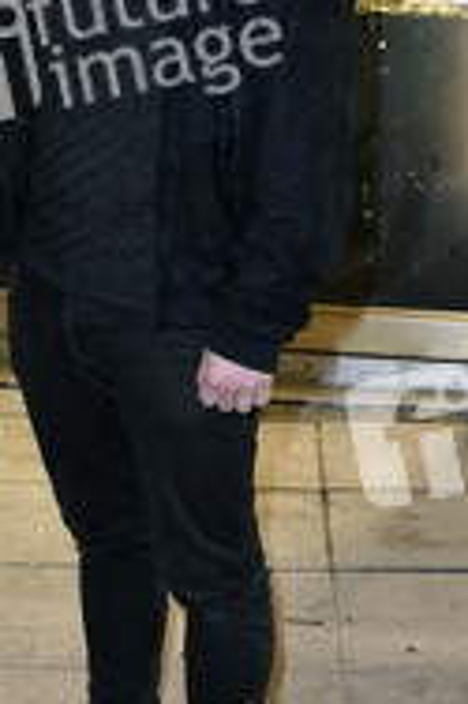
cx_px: 198
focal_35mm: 86
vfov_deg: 23.5
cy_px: 232
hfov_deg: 15.8
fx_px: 1681
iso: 3200
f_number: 6.3
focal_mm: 27
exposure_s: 1/60
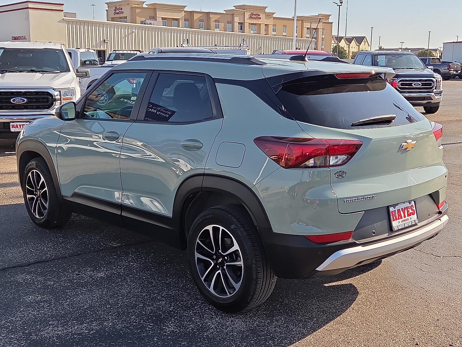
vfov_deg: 32.9
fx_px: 587
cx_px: 231
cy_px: 174
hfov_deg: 42.9
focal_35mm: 44
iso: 25
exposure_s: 1/1429
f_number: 1.8
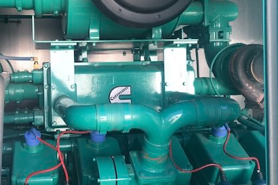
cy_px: 82
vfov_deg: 29.2
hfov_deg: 42.0
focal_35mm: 46
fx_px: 355
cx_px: 84
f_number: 1.8
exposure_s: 1/145
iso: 20
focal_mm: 3.99
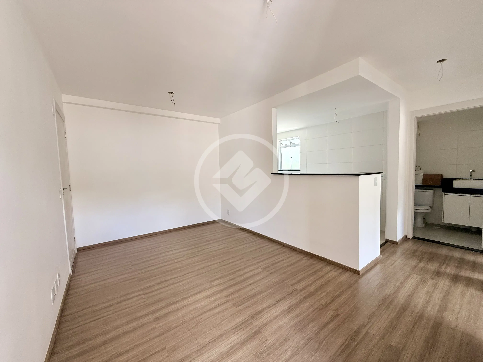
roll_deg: +1.9
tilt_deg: -3.2
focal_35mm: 14
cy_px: 181
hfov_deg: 102.1
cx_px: 242
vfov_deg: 85.7
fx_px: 195
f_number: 2.2
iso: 125
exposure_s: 1/99
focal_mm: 2.22
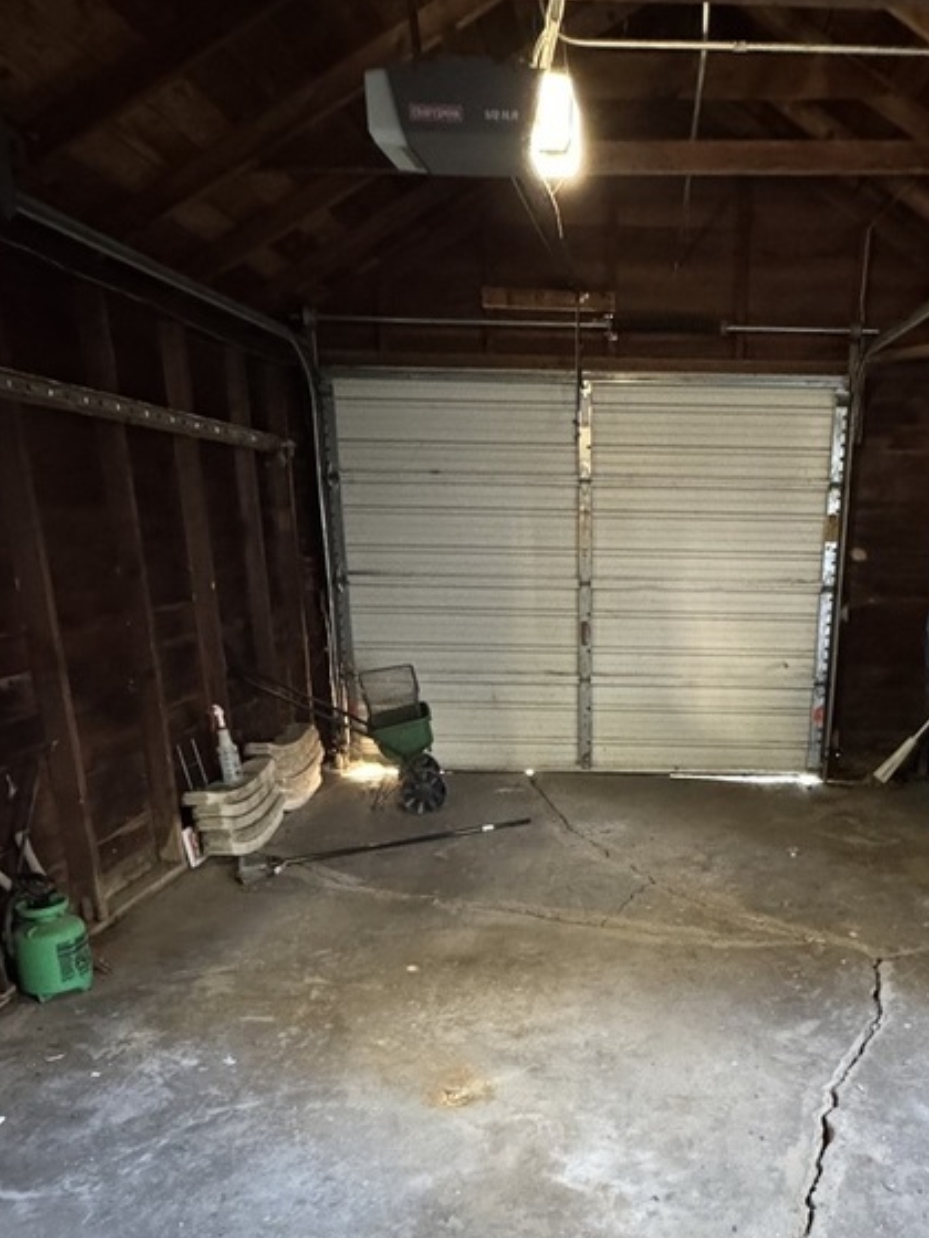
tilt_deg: -17.0
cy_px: 831
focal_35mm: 27
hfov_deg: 50.1
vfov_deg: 63.6
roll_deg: -1.0
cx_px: 644
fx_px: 966
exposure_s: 1/53
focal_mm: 2.22
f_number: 2.2
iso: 1250
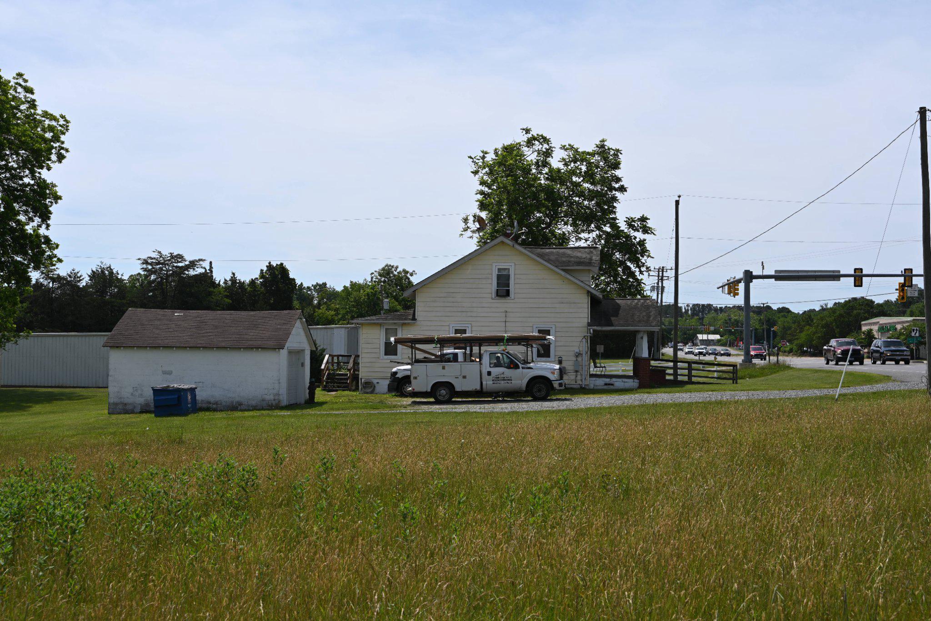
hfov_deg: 42.7
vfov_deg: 29.2
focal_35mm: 46
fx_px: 1189
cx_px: 466
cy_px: 310
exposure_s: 1/500
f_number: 8
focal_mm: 46
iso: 100
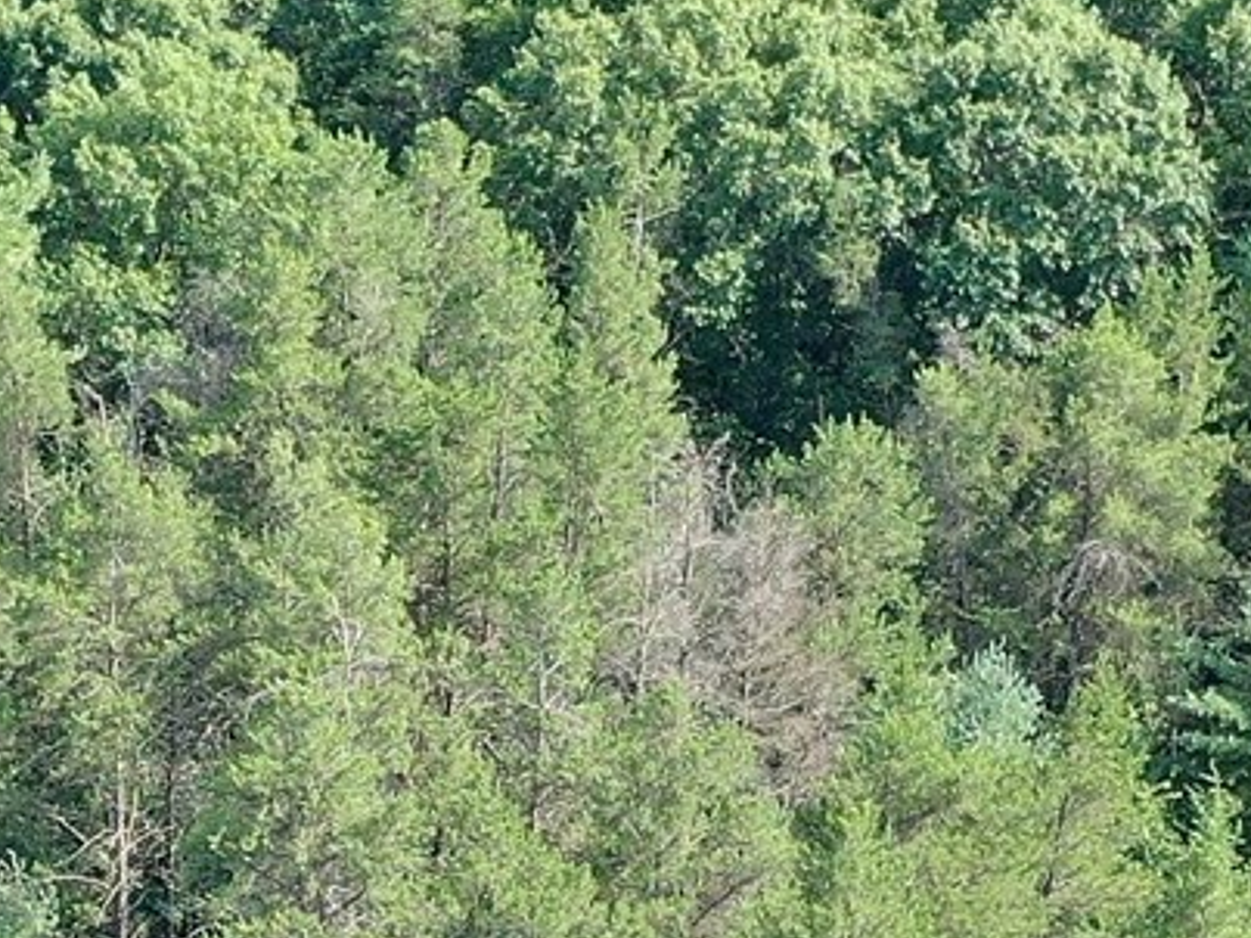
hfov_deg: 13.5
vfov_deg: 9.6
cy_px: 1820
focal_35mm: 145
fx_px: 5239
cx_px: 43
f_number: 4
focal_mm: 10.26
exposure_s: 1/120
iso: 100
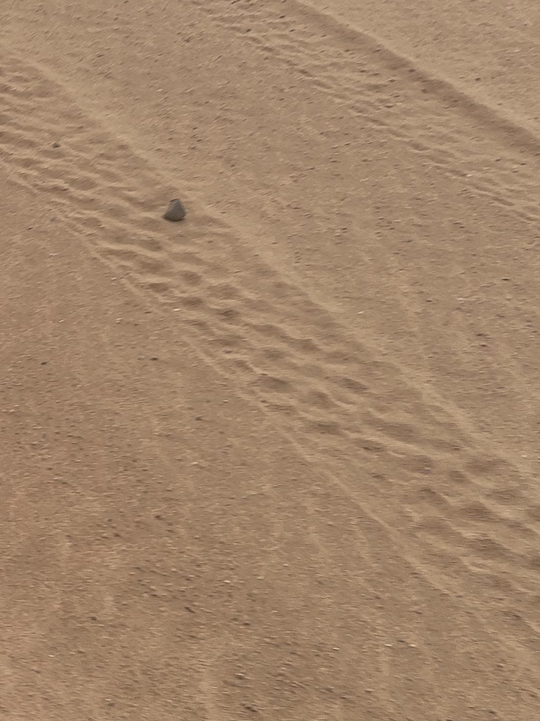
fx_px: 1415
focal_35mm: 68
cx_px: -198
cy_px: 156
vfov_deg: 28.0
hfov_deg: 19.6
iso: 50
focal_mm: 5.56
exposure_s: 1/689
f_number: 1.88
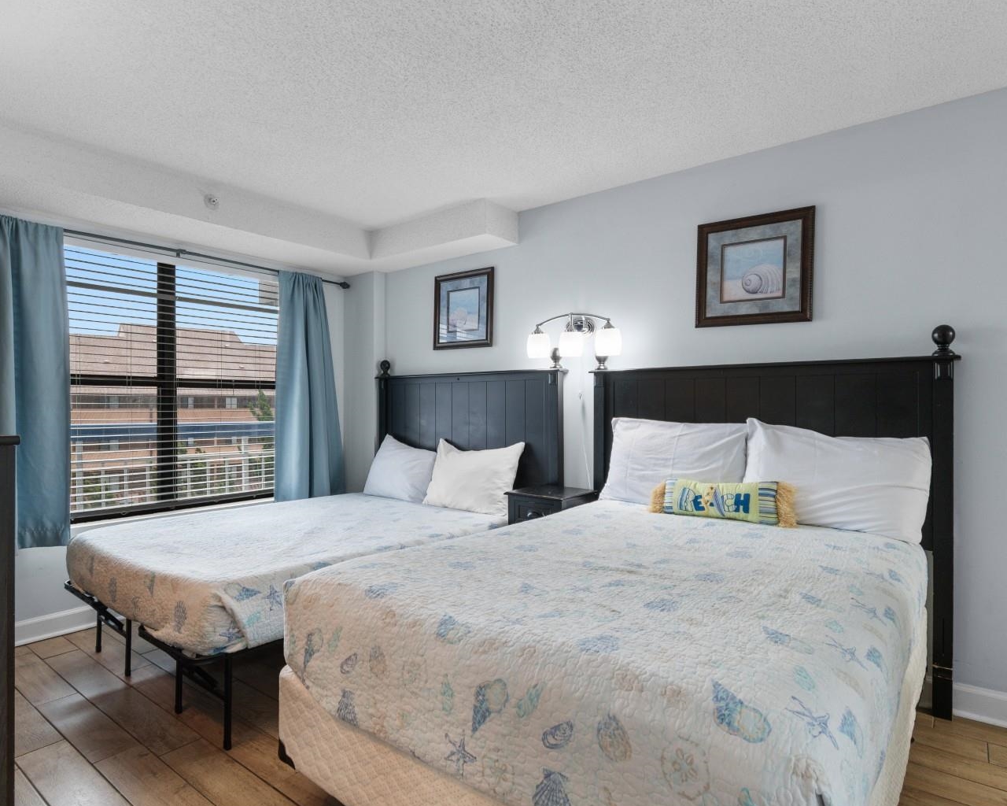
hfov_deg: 83.2
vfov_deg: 70.8
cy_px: 391
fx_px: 566
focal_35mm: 19
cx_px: 467
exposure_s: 1/13
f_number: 4.8
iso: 100
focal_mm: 11
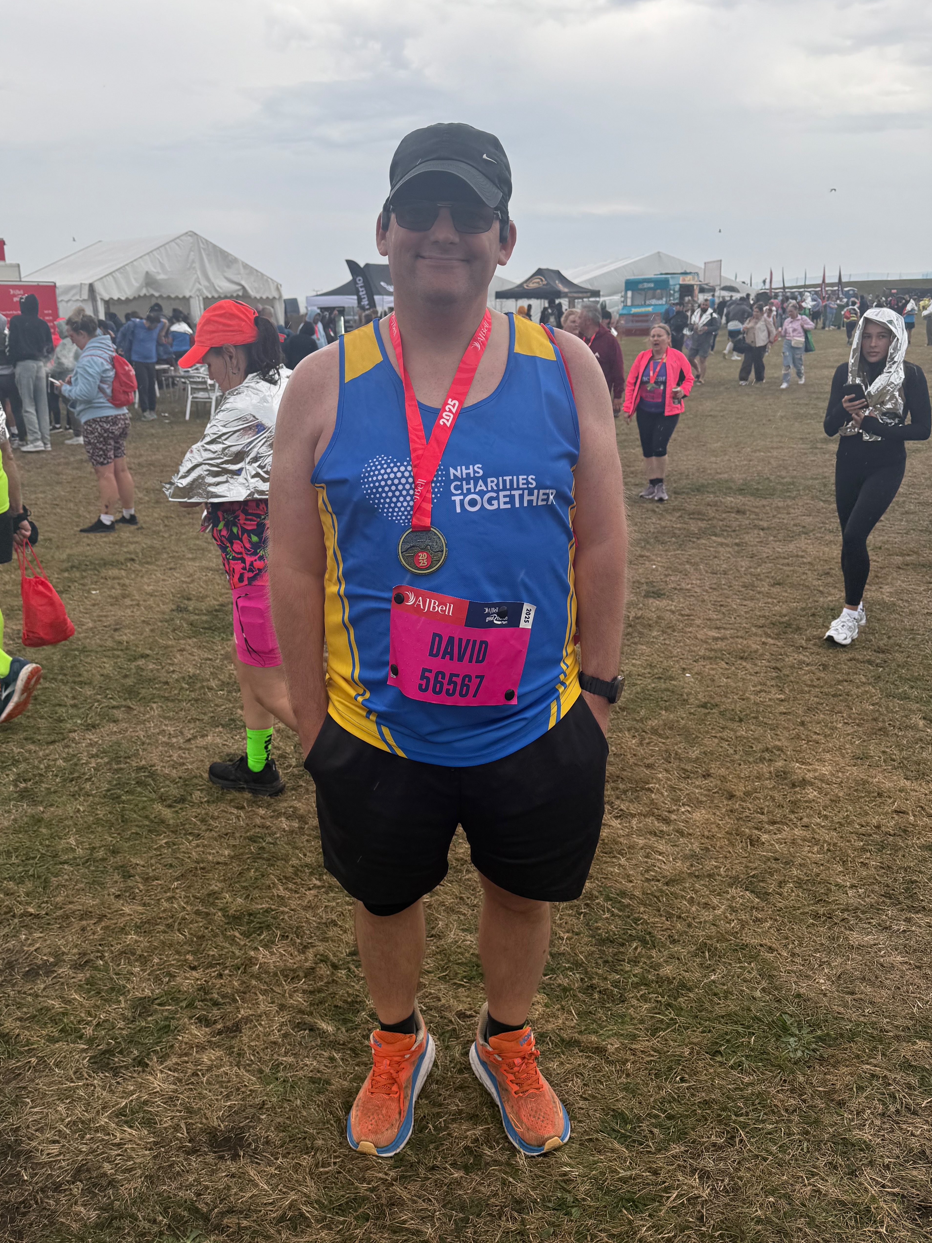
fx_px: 969
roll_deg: +1.3
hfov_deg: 51.2
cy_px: 593
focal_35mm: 27
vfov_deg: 65.3
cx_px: 410
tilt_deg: -17.2
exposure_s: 1/708
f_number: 1.78
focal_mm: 6.76
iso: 80
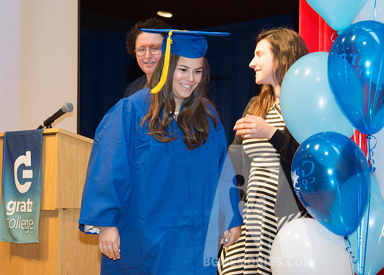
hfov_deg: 14.3
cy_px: 135
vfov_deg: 10.3
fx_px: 1530
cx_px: 186
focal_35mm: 140
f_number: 5.3
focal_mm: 112
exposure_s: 1/80
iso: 2000
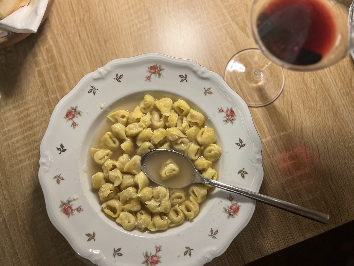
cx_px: 177
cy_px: 133
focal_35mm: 26
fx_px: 266
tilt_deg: -82.2
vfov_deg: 53.1
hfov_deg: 67.3
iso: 125
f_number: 1.5
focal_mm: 5.7
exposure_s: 1/50
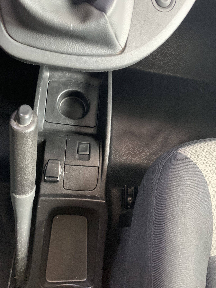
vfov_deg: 67.3
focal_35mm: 26
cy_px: 144
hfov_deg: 53.1
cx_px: 108
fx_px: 216
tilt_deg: -69.7
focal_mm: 4.25
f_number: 1.8
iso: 500
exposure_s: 1/30
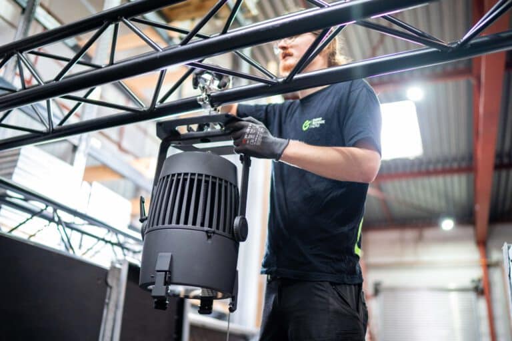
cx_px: 256
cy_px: 170
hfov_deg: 54.4
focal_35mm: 35
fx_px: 498
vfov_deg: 37.9
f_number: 1.4
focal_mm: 35
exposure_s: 1/250
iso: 1000
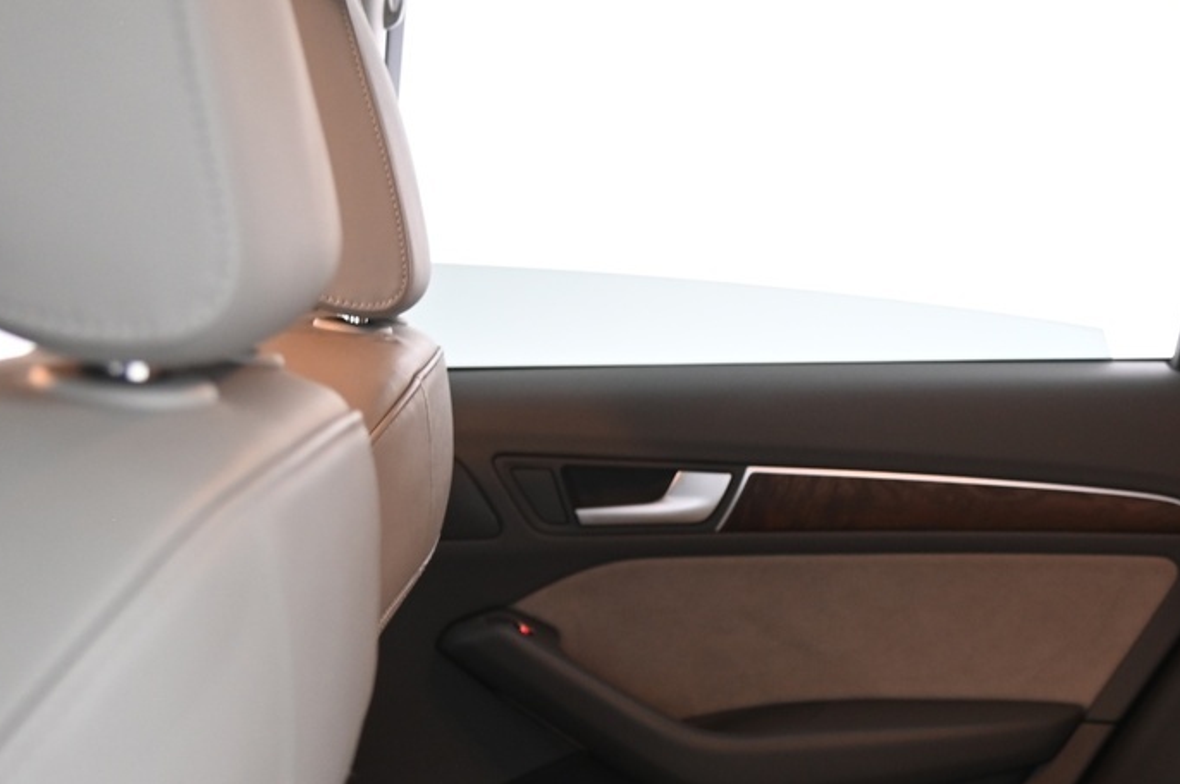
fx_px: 2325
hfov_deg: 27.2
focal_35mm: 71
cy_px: 695
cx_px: 1123
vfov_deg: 18.8
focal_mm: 30
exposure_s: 1/10
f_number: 4
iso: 1000
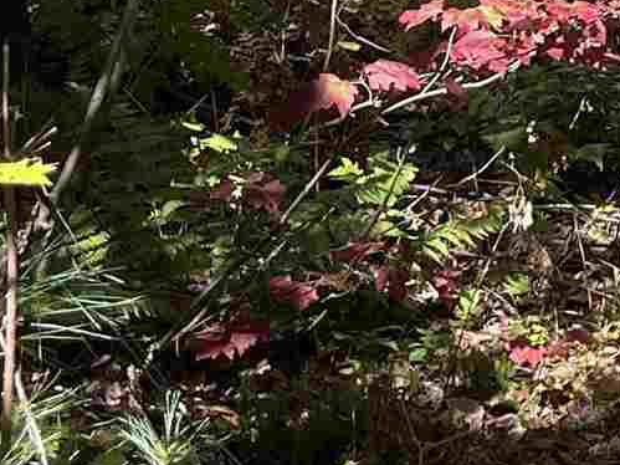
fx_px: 2758
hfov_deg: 11.9
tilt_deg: +3.1
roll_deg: -0.2
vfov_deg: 9.2
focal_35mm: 154
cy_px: -385
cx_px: 1105
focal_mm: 5.1
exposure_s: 1/842
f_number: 1.6
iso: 32
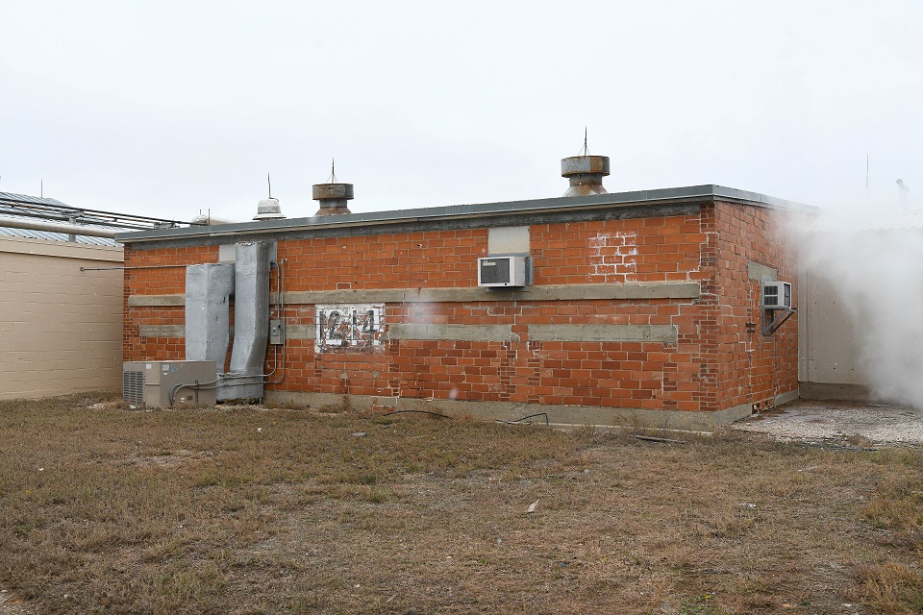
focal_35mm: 35
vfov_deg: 37.9
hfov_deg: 54.4
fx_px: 897
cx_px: 462
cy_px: 308
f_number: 9
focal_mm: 35
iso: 640
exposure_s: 1/250
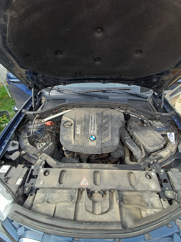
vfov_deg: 94.5
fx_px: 112
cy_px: 121
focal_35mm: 16
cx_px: 90
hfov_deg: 78.1
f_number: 2.2
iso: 40
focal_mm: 1.64
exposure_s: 1/213
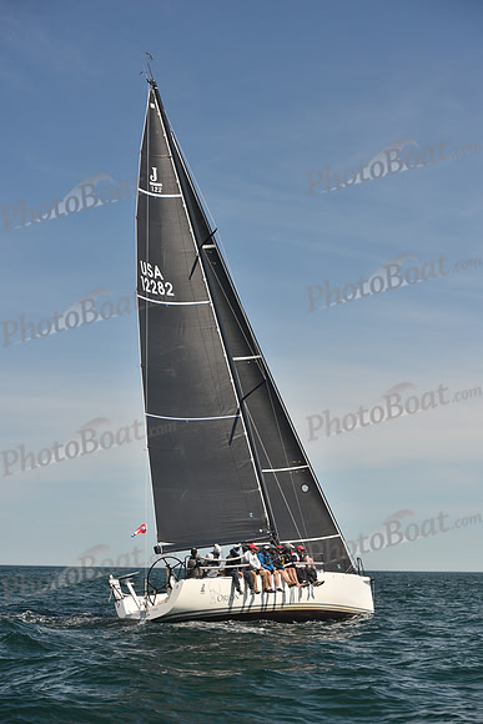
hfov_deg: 19.5
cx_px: 242
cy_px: 362
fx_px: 1408
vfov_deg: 28.8
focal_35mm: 70
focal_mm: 70
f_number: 7.1
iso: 250
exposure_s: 1/640
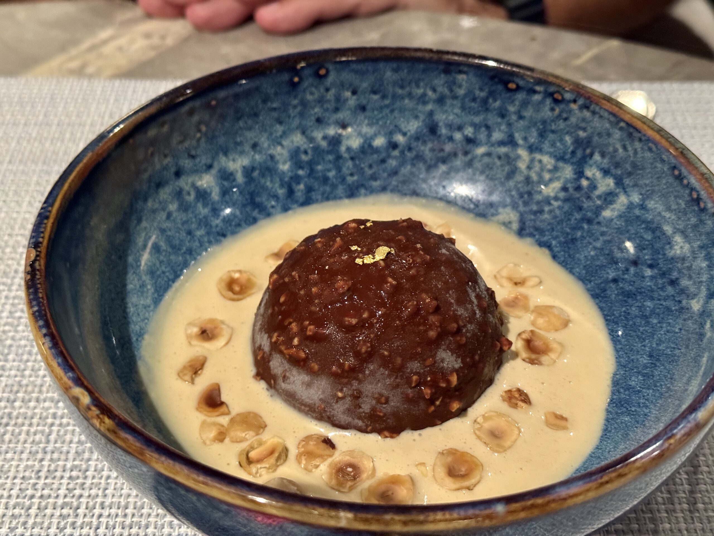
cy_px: 268
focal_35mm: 48
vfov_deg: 30.3
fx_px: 990
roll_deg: +0.2
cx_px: 357
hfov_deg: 39.7
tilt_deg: -41.0
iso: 640
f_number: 1.78
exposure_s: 1/30
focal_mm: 6.76
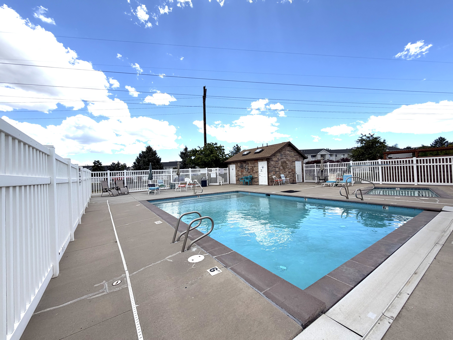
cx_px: 226
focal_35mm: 14
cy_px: 170
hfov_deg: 102.1
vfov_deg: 85.7
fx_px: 183
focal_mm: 2.22
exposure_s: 1/1033
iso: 20
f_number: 2.2
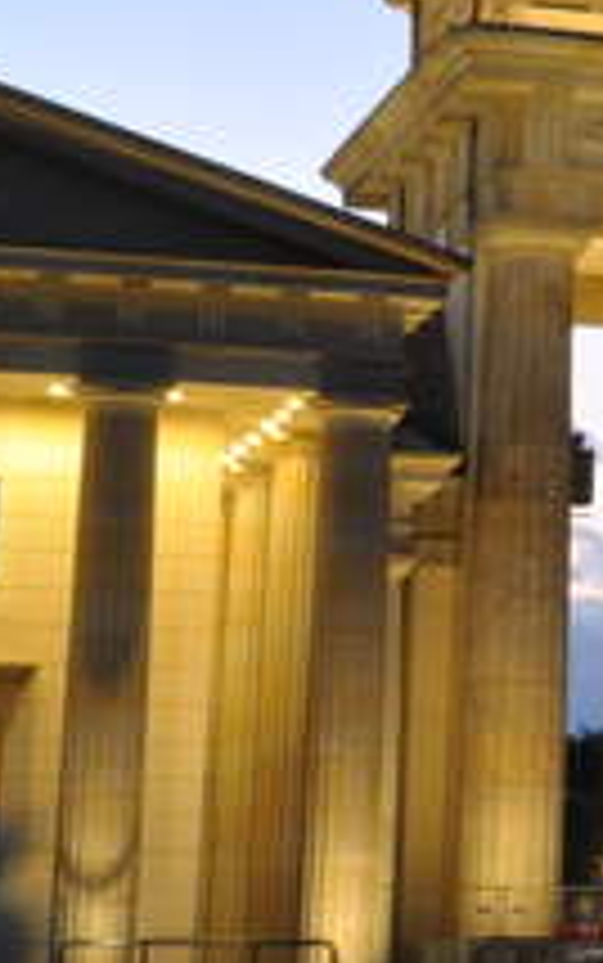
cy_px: 322
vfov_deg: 14.3
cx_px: 1197
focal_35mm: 146
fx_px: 3834
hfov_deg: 8.5
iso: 640
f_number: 29
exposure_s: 4
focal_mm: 32
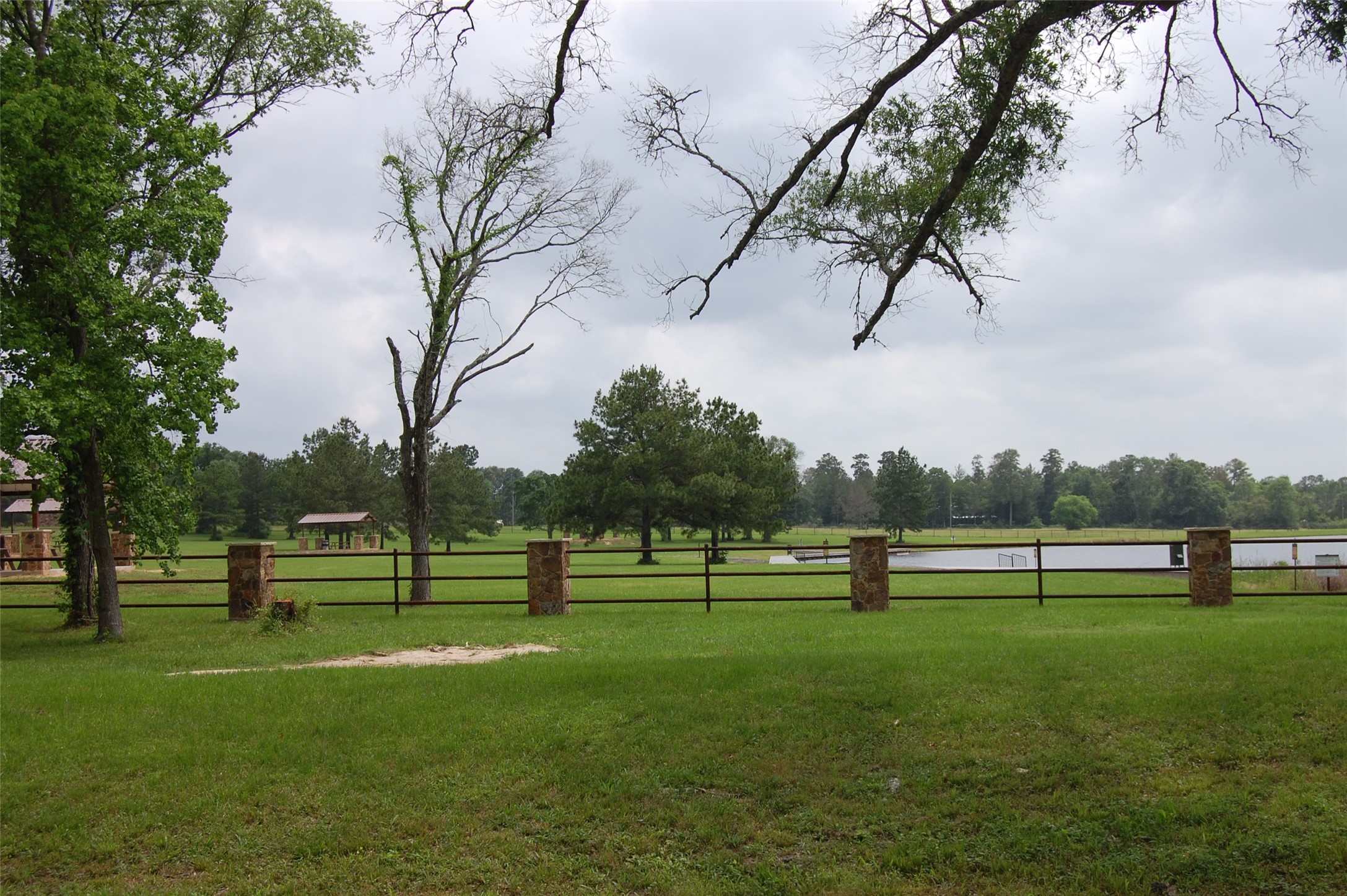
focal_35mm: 45
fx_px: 1682
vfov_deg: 29.8
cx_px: 674
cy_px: 448
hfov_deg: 43.6
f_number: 9
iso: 200
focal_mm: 30
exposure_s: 1/320
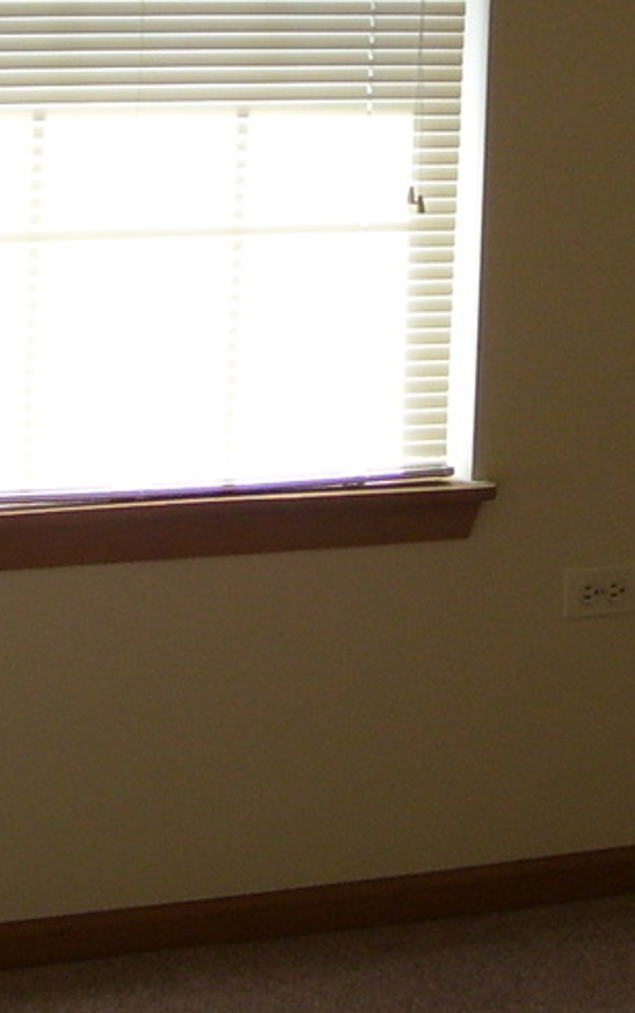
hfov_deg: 11.5
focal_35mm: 114
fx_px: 3152
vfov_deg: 18.1
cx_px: 414
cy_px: 153
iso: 80
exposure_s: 1/125
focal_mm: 6
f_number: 2.7
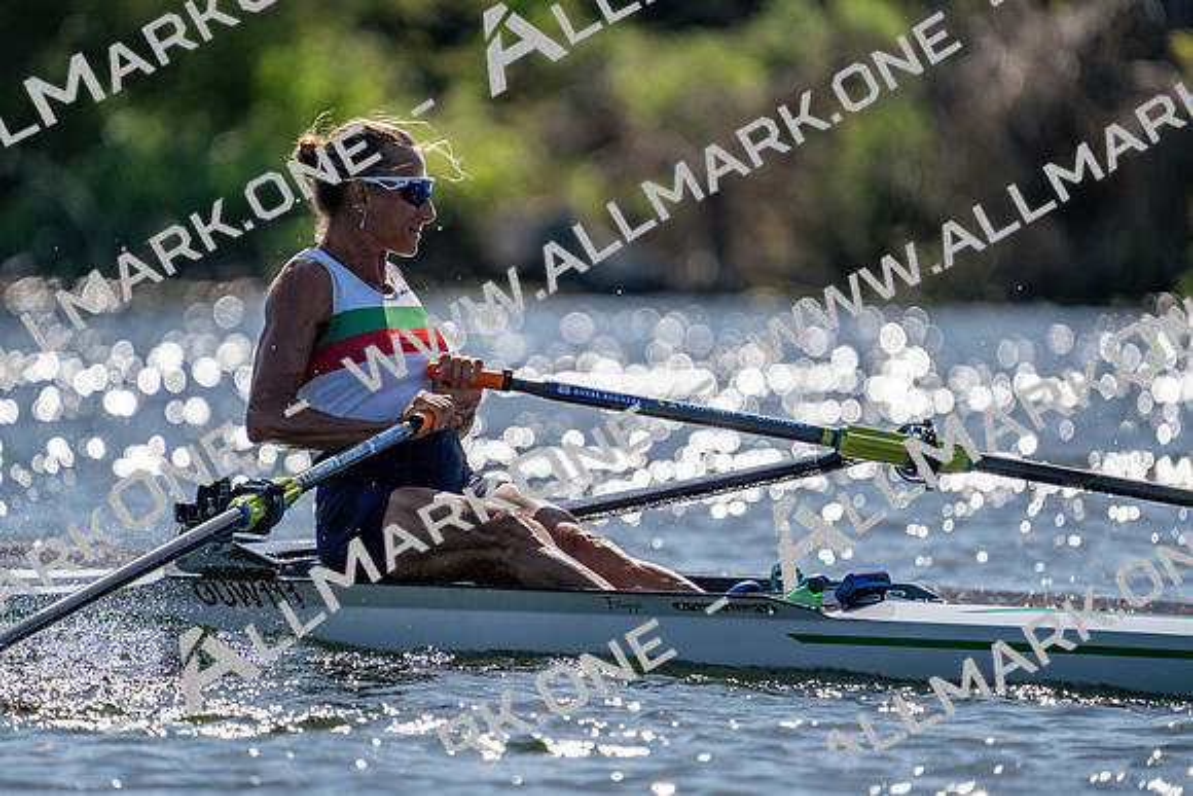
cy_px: 398
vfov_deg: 2.4
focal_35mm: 565
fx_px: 18727
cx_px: 596
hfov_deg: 3.6
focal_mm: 565
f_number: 6.3
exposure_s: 1/2000
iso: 160
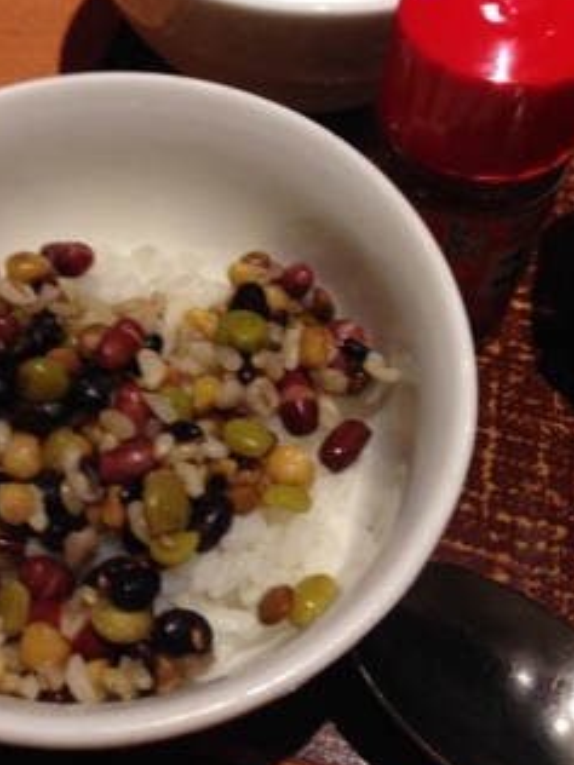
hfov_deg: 30.6
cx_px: 191
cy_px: 254
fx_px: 1039
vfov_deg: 39.9
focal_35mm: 47
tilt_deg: -53.3
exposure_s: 1/20
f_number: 2.4
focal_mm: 4.12
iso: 64
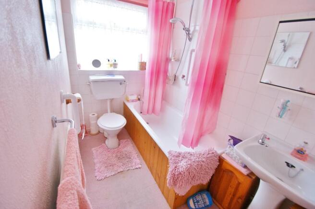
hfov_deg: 100.4
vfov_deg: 77.2
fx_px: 131
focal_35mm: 15
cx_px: 158
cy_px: 104
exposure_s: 1/25
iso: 200
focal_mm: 10
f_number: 3.5
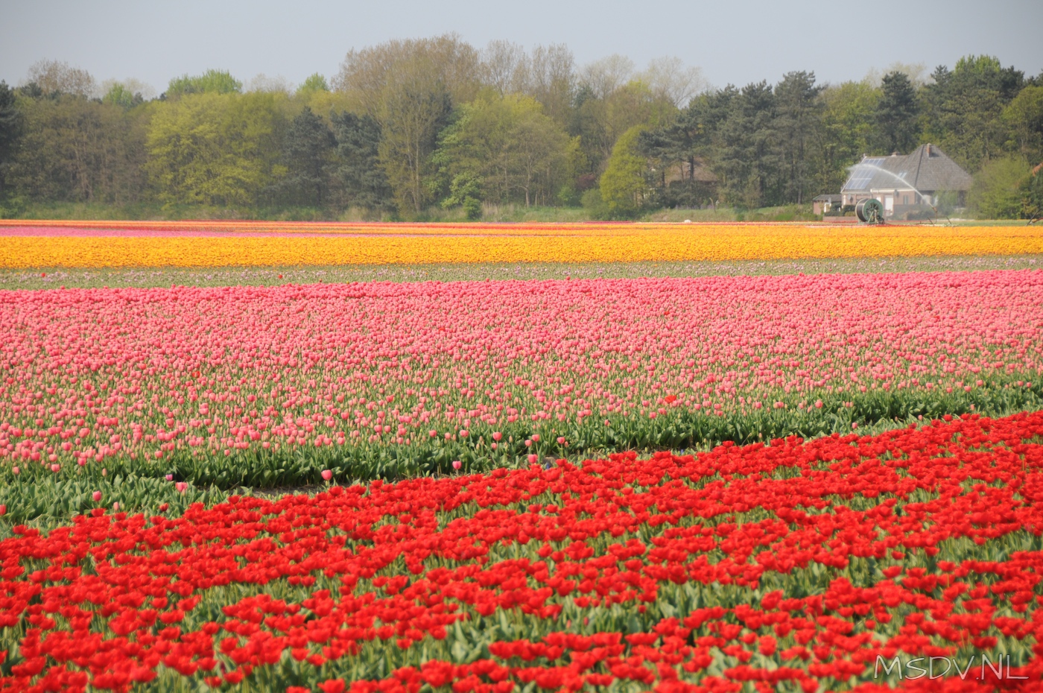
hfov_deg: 14.4
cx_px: 522
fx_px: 4124
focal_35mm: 142
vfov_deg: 9.6
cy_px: 346
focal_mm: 95
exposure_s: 1/800
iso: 200
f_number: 5.3
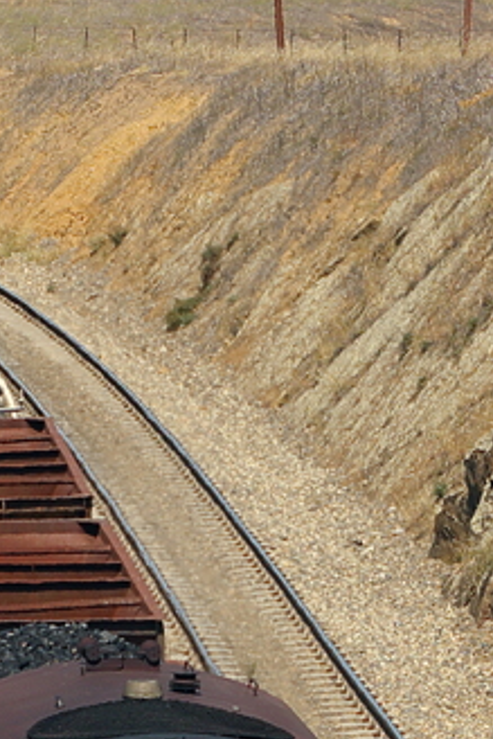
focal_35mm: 406
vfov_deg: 5.1
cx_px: 102
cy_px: 693
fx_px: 8327
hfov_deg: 3.4
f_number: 9
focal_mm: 73
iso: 200
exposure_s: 1/500
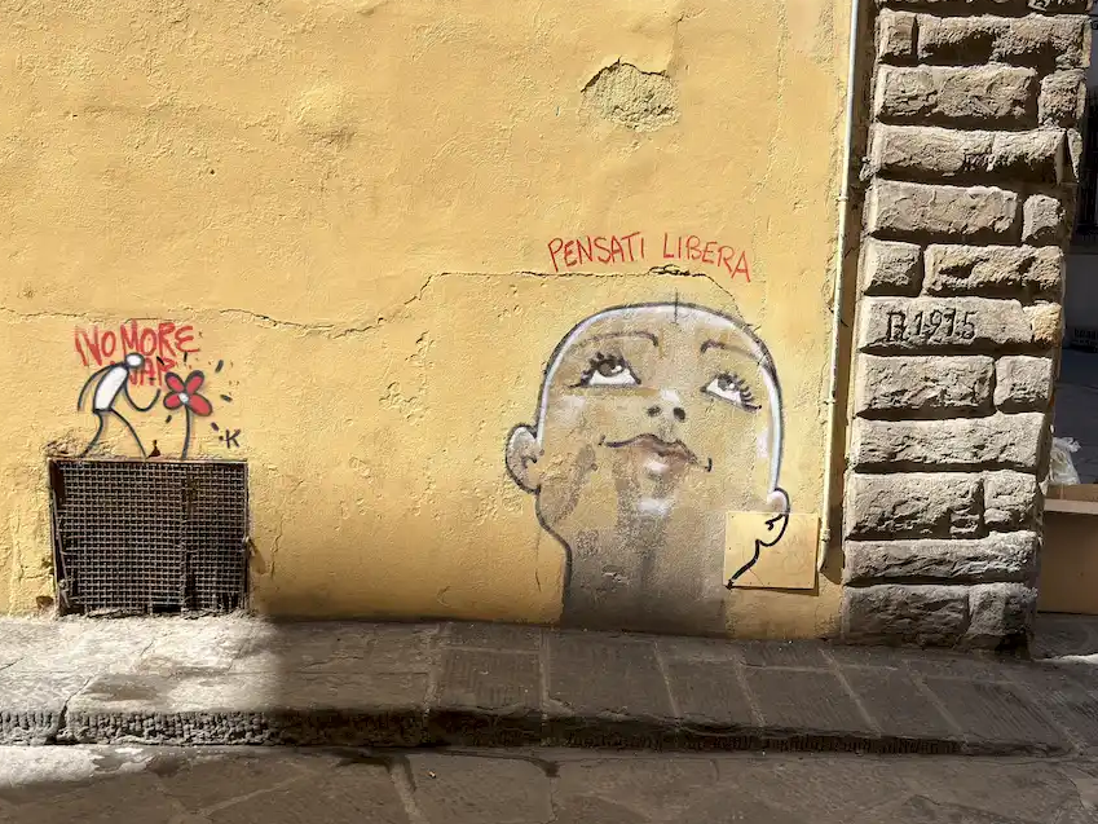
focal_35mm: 41
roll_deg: -1.5
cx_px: 581
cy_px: 461
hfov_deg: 45.7
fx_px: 1301
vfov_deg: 35.1
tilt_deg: -9.0
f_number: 1.78
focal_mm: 6.76
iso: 64
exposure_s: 1/2392
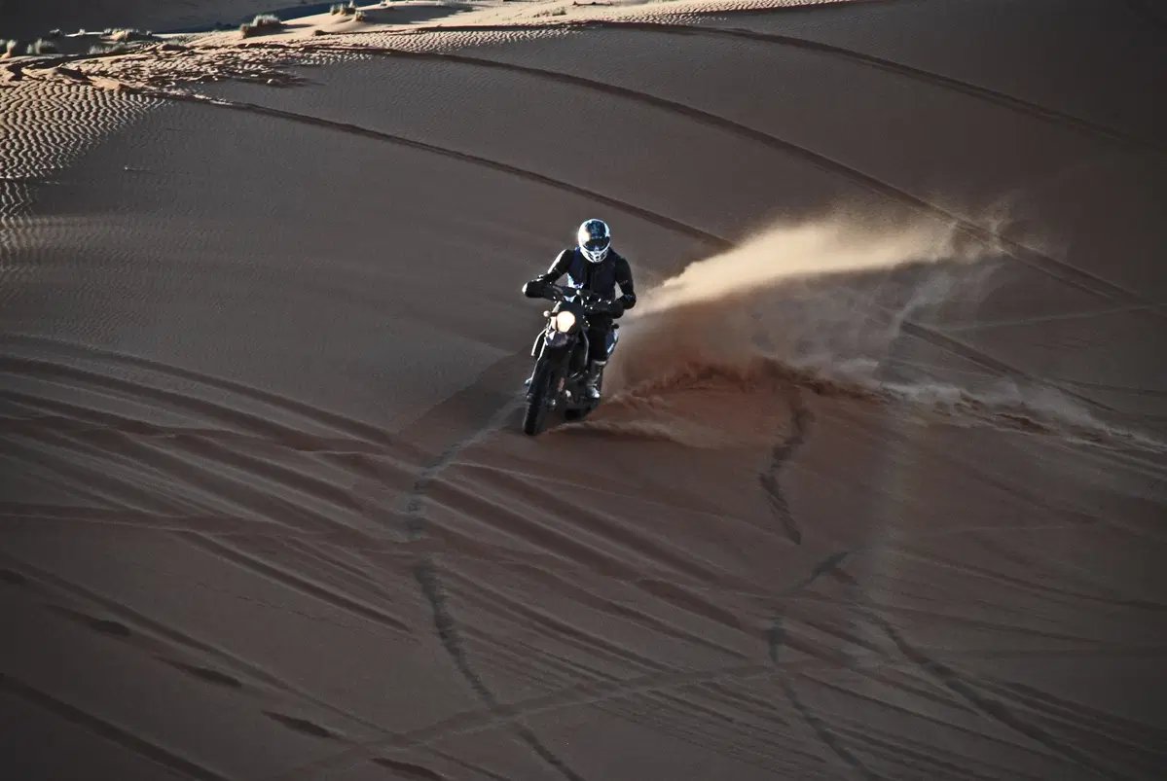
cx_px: 584
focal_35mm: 202
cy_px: 390
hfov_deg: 10.1
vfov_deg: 6.8
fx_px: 6573
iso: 200
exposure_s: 1/320
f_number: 5.6
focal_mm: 135
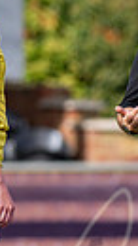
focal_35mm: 1764
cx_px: 199
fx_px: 11490
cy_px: 156
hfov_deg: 0.7
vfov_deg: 1.2
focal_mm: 300
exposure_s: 1/2000
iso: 200
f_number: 4
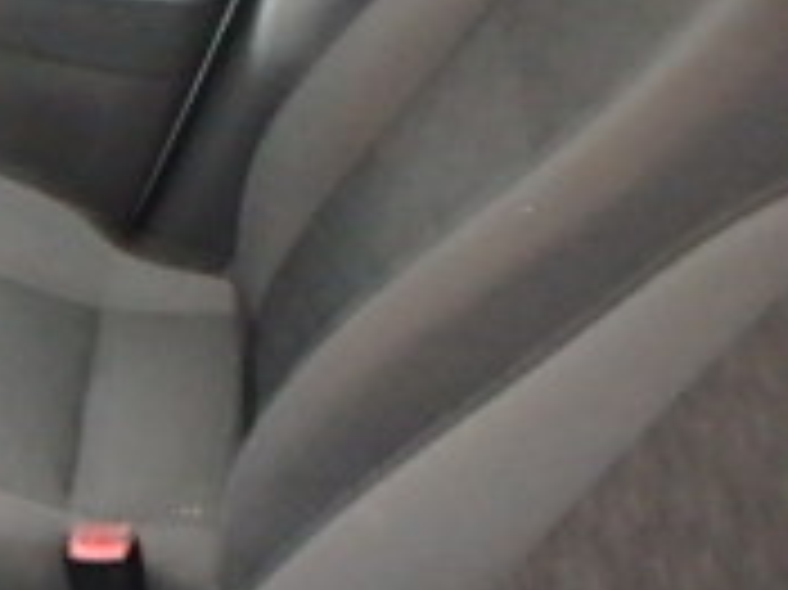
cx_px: -446
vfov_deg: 18.9
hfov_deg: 20.9
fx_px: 1752
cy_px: 500
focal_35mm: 77
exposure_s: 1/8
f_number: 3.5
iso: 800
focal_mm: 3.7
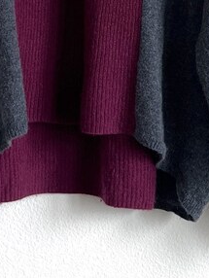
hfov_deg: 12.3
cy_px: -83
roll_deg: -0.1
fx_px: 973
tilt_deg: +3.1
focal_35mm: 121
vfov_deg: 15.5
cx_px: 86
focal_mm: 5.1
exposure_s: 1/120
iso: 64
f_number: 1.6
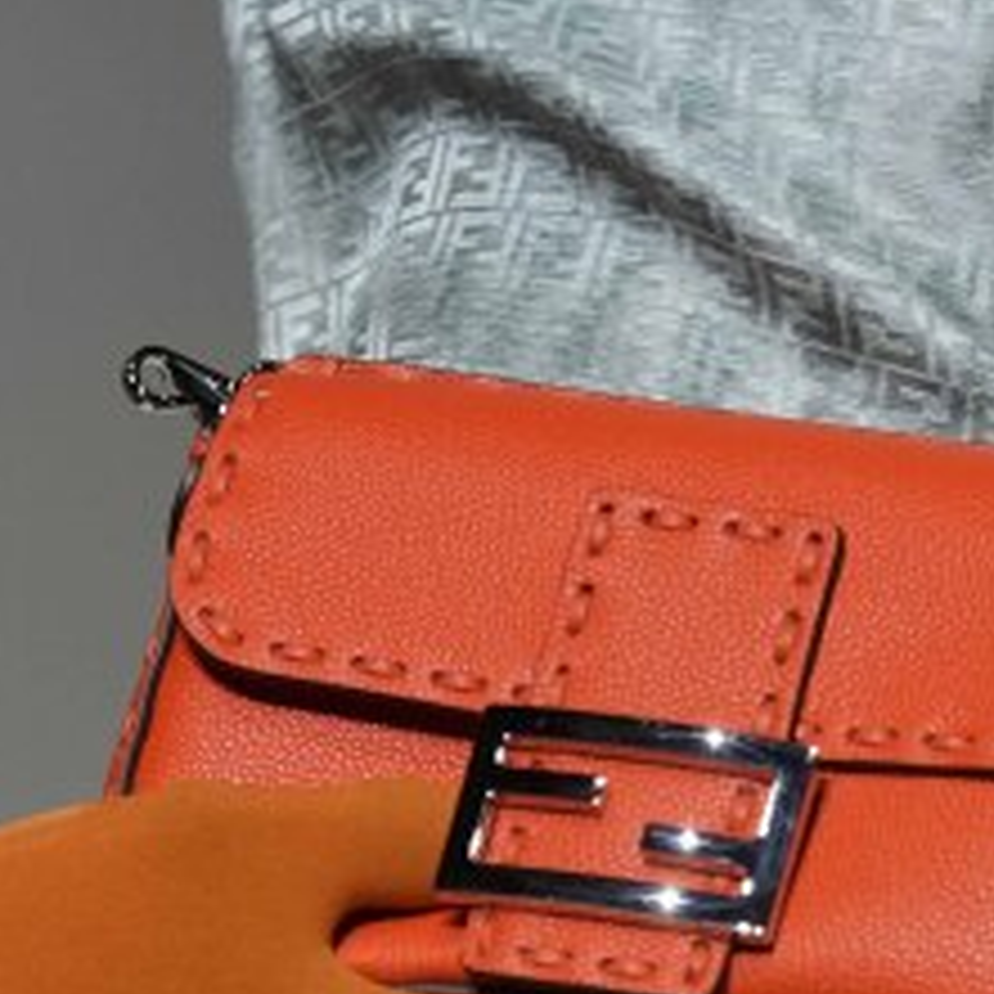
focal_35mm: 922
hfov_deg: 1.9
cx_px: 715
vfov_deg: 1.9
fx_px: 29953
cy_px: 1714
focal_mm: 200
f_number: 2.8
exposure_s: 1/500
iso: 800
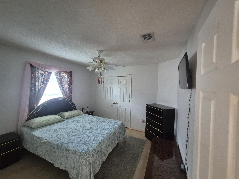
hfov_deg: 106.2
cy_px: 90
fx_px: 90
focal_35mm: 13
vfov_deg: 89.9
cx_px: 120
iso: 1000
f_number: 2.2
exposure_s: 1/60
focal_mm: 1.74
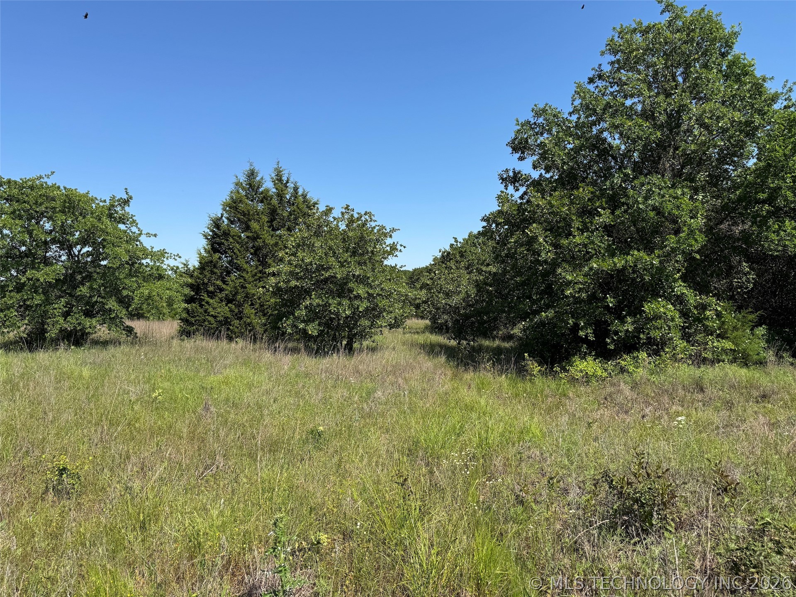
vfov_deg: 56.8
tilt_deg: -0.5
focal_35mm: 24
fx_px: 552
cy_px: 298
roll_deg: +0.4
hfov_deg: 71.6
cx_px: 398
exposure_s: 1/3597
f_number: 1.78
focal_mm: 6.76
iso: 80
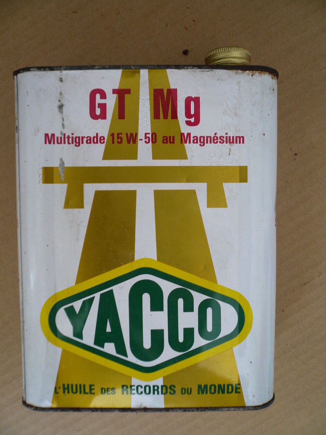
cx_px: 163
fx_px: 352
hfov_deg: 49.8
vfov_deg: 63.4
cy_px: 218
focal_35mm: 28
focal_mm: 4.6
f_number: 2.8
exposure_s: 1/50
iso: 100
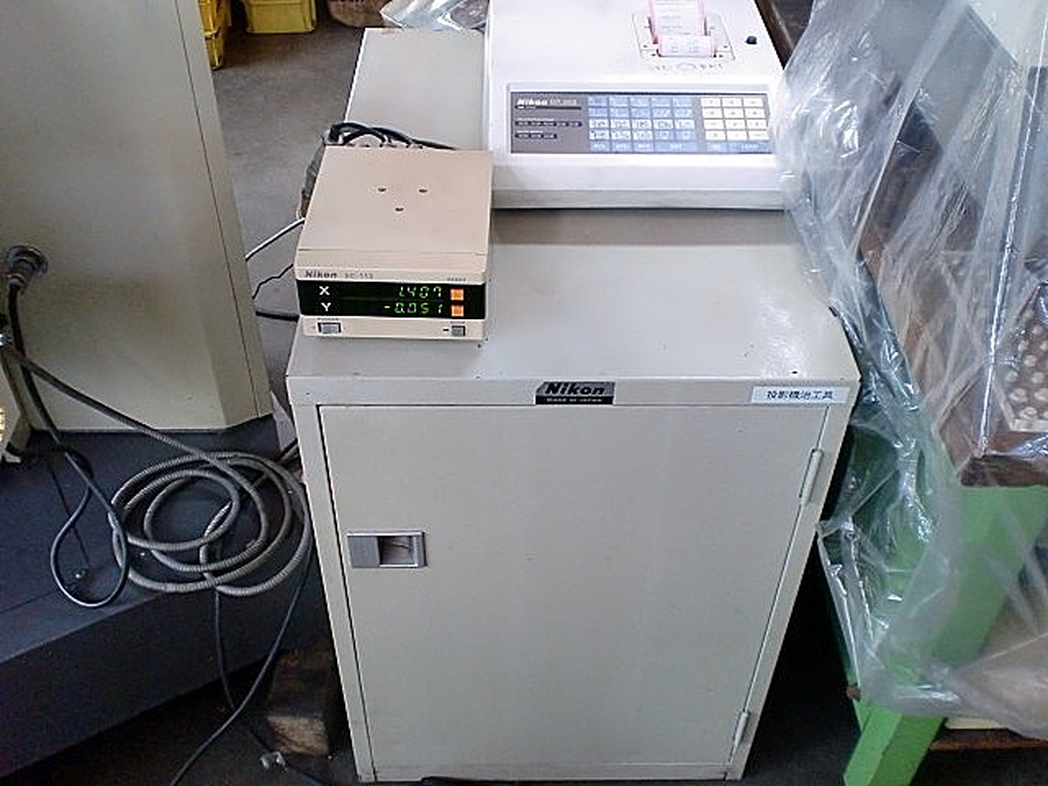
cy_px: 393
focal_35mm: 35
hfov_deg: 52.6
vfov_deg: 40.7
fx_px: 1060
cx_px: 524
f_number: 3.1
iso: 320
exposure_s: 1/60
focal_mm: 6.3
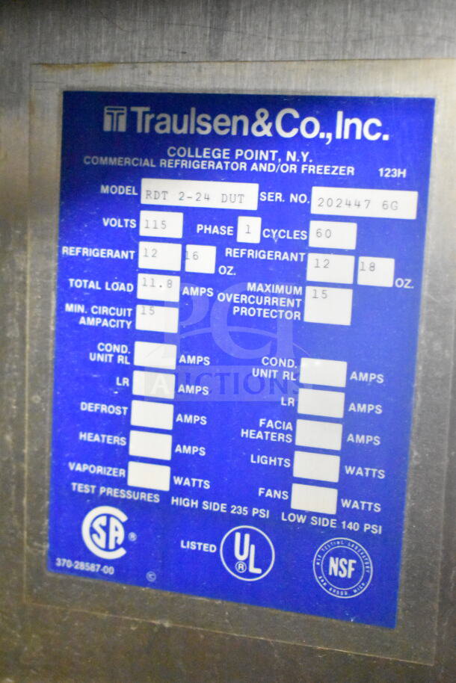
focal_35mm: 54
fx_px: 1025
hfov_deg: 25.1
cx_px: 228
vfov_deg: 36.9
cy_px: 342
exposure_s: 1/60
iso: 22800
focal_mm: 36
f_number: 4.8
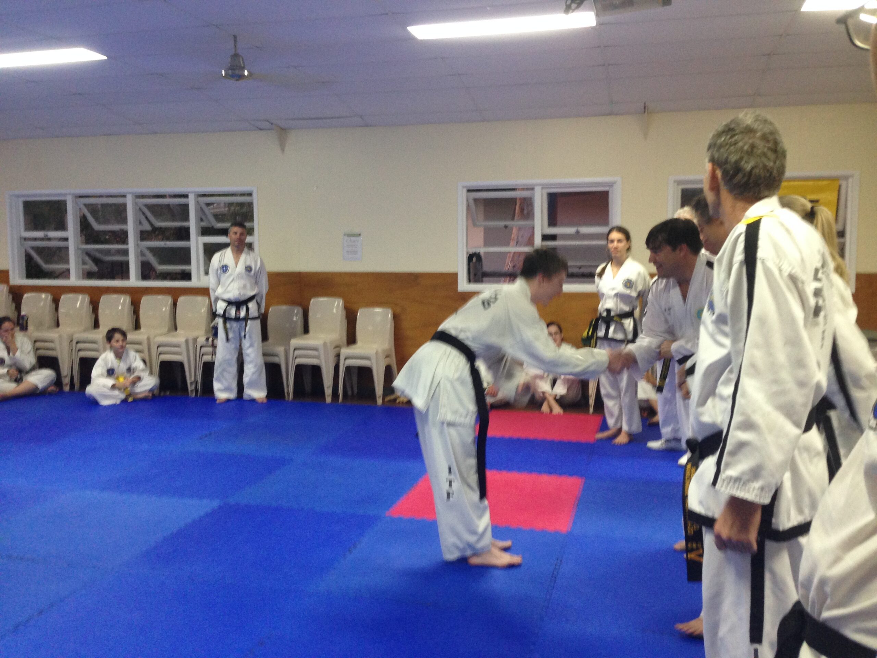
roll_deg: -0.8
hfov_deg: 55.4
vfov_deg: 42.9
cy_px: 329
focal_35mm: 33
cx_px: 438
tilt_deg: -6.9
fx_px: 836
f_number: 2.4
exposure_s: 1/20
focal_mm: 4.12
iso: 160
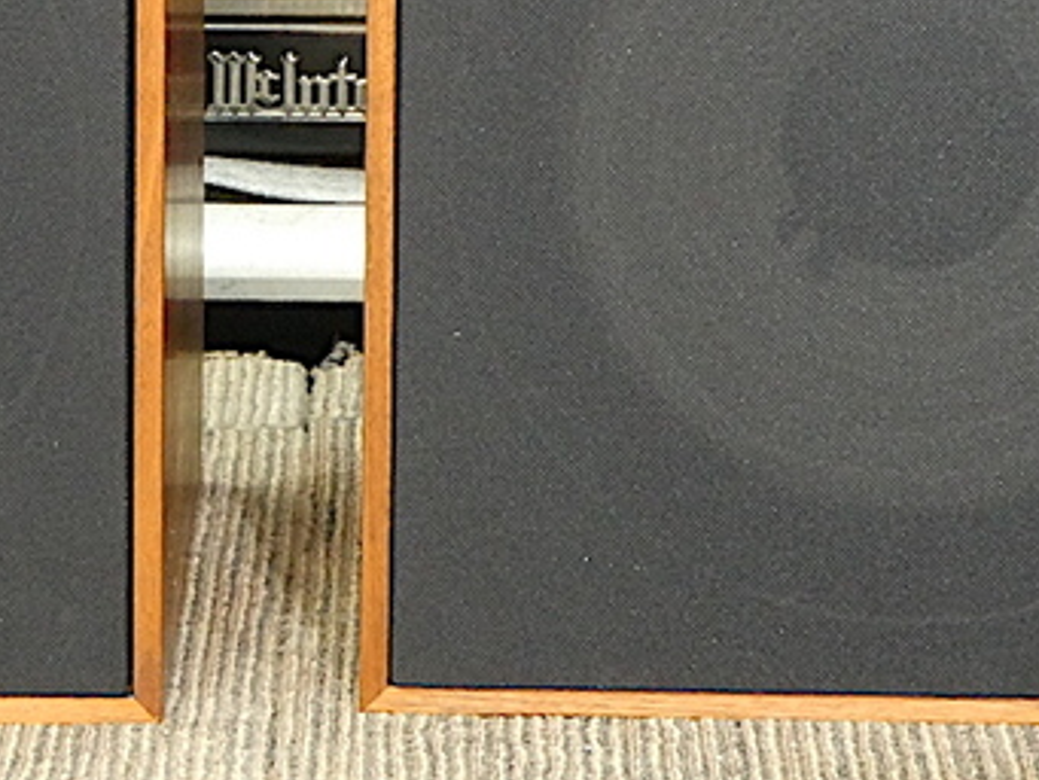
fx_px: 5915
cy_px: -271
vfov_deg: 7.5
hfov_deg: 10.0
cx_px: 268
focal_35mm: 197
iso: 400
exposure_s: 1
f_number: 7.1
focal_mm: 12.5
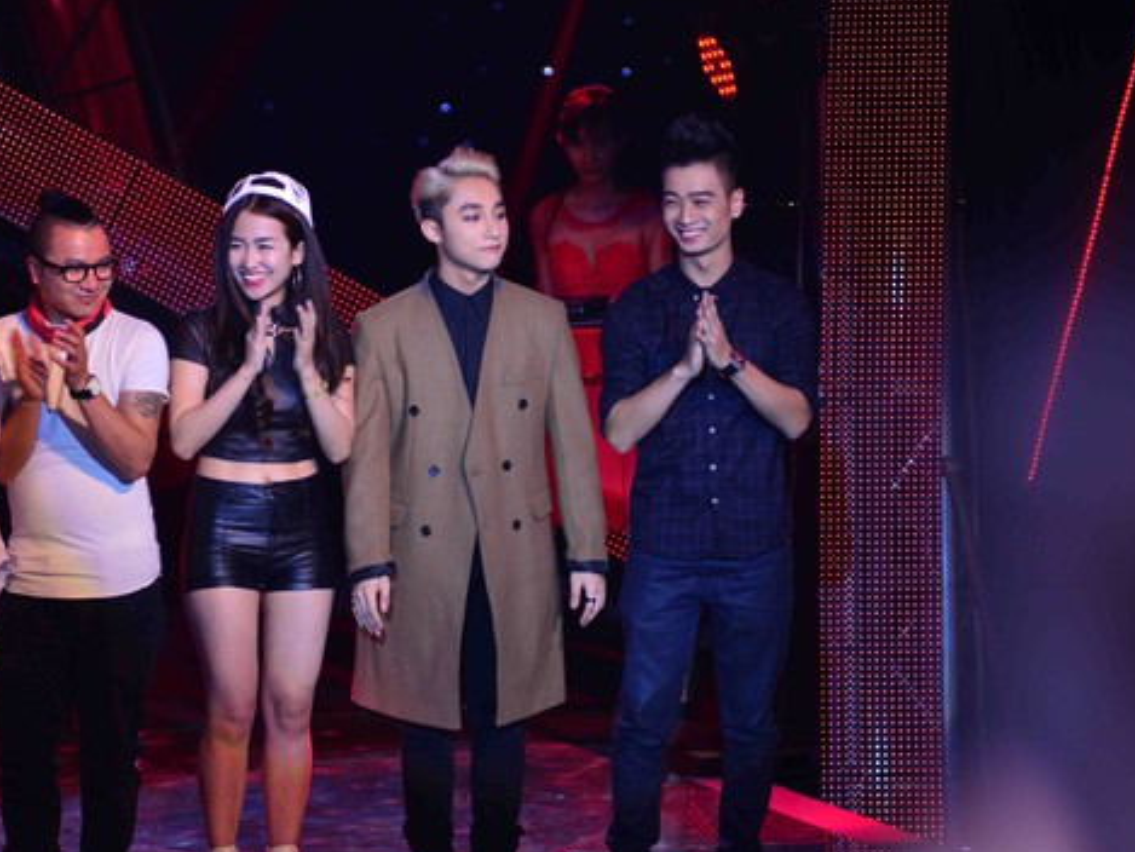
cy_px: 401
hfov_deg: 8.0
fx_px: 8068
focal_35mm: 246
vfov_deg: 6.0
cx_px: 535
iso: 800
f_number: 4
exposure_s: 1/200
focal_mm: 200
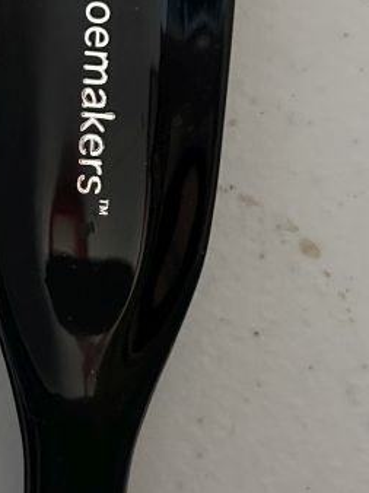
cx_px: 88
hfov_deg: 19.0
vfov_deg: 25.4
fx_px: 1096
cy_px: 235
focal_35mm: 77
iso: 500
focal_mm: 5.7
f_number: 1.5
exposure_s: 1/60
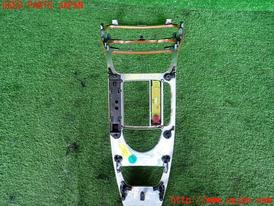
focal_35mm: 25
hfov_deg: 69.4
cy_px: 103
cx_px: 137
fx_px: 198
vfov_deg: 54.9
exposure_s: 1/50
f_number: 2
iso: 200
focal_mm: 4.5
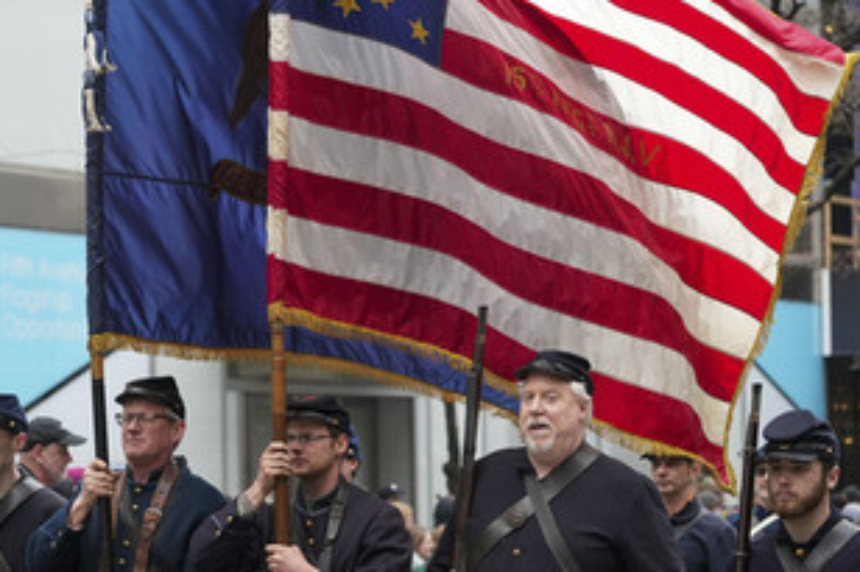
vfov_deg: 9.4
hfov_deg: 14.0
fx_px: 3486
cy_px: 220
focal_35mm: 146
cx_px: 257
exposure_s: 1/500
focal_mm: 100
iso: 1000
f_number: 5
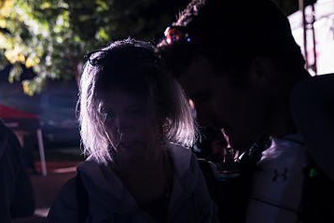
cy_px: 150
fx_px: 566
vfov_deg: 22.2
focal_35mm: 61
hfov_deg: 32.7
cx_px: 205
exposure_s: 1/20
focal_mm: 37.7
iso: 500
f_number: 3.2
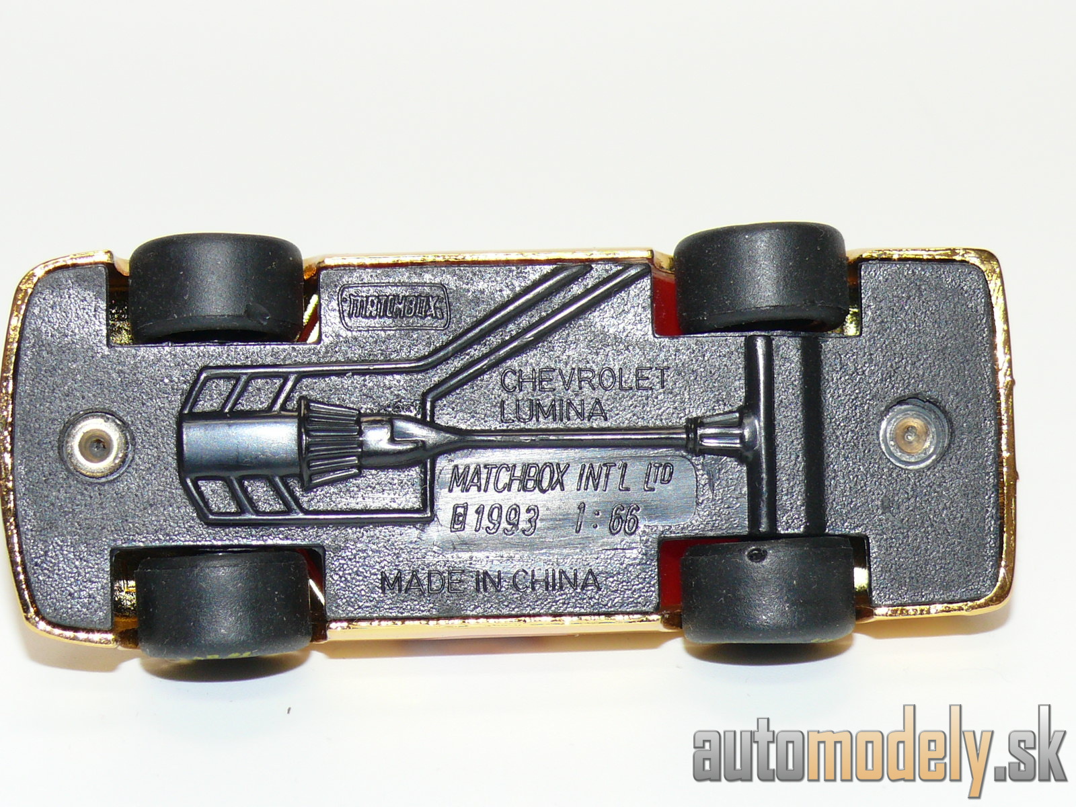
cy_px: 404
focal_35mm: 112
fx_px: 3481
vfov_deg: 13.2
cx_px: 538
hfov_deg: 17.6
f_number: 4
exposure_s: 1/30
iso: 100
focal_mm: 14.1
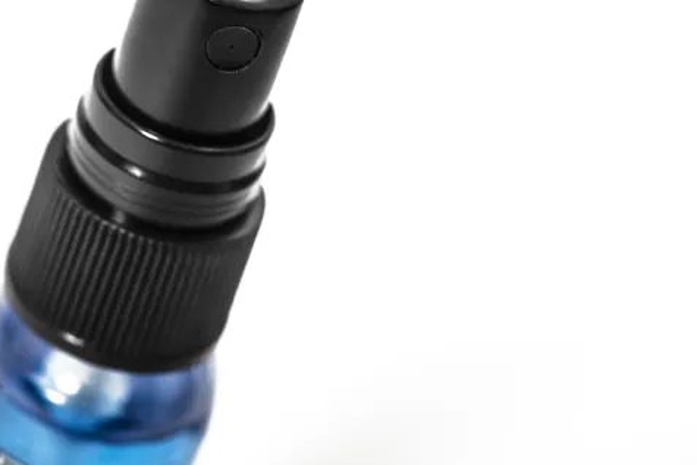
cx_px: 257
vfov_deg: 13.5
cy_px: 98
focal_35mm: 101
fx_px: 1956
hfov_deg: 20.2
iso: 100
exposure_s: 1/125
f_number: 7.1
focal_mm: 60
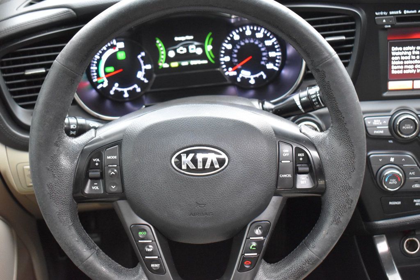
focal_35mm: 48
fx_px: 560
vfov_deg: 28.1
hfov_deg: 41.1
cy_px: 140
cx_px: 210
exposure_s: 1/50
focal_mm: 32
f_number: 4.5
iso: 3200
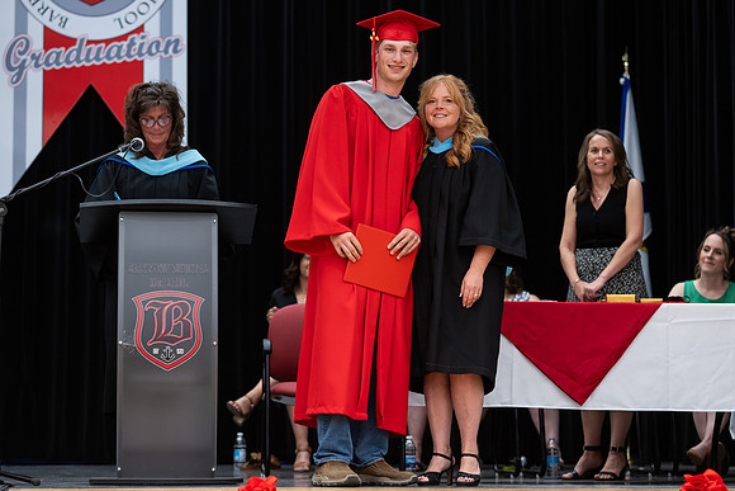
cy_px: 236
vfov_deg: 12.7
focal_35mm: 108
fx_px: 2196
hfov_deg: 19.0
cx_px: 367
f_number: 2.8
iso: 1000
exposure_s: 1/200
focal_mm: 85
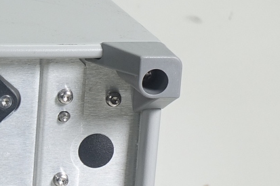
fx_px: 2045
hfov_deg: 7.4
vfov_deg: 5.2
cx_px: -344
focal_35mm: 263
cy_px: 247
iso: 125
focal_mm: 19.29
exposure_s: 1/80
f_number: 5
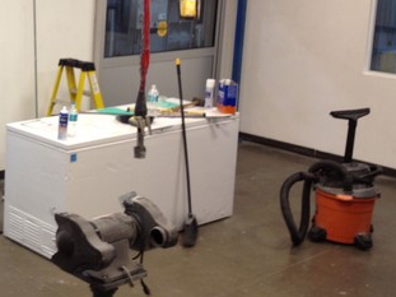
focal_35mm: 73
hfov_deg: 25.4
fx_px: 835
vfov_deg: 20.0
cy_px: 84
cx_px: 3
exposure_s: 1/20
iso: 80
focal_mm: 4.28
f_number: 2.4
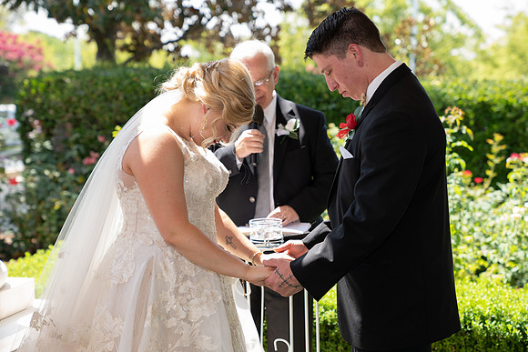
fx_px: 1027
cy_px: 176
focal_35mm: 70
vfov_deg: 19.5
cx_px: 264
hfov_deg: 28.8
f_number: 3.5
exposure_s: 1/250
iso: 200
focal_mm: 70
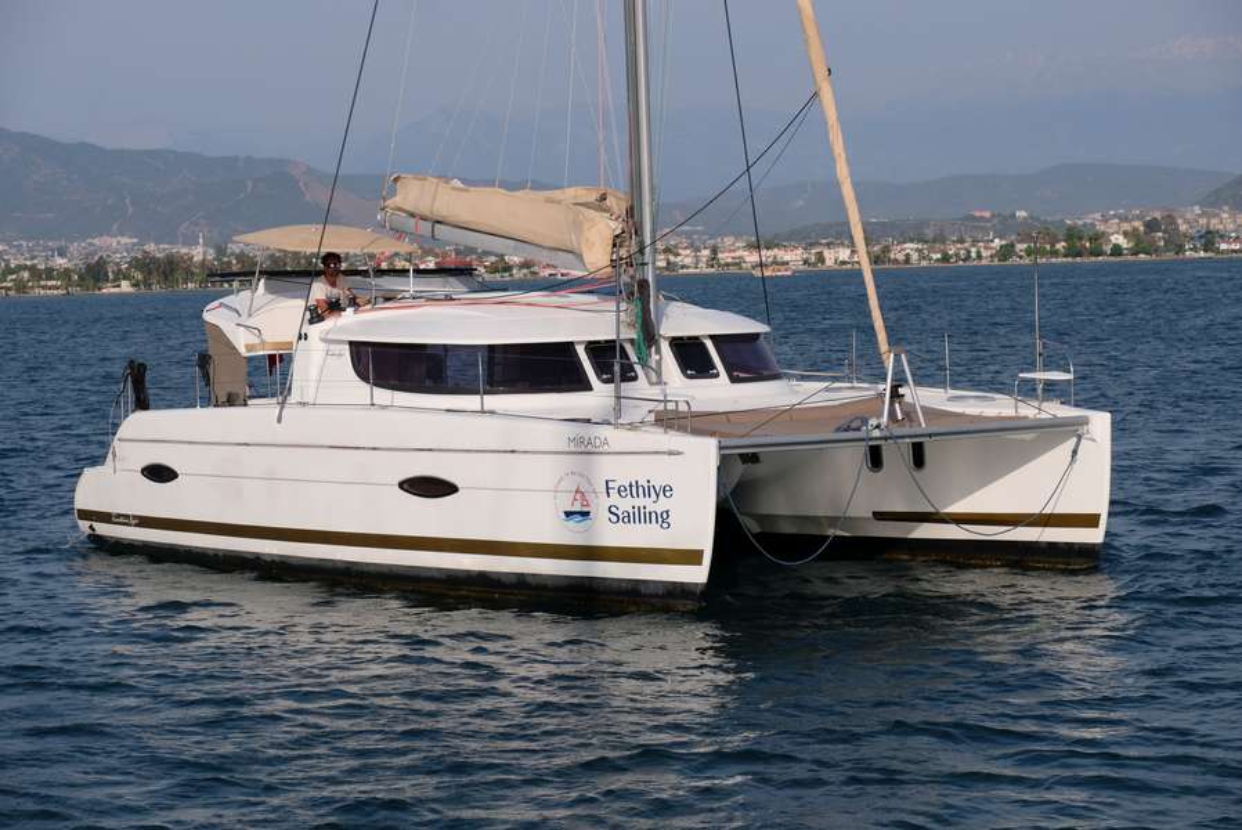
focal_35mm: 83
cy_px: 415
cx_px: 621
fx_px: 2865
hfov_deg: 24.5
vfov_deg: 16.5
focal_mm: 55.6
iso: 400
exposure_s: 1/1400
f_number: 8
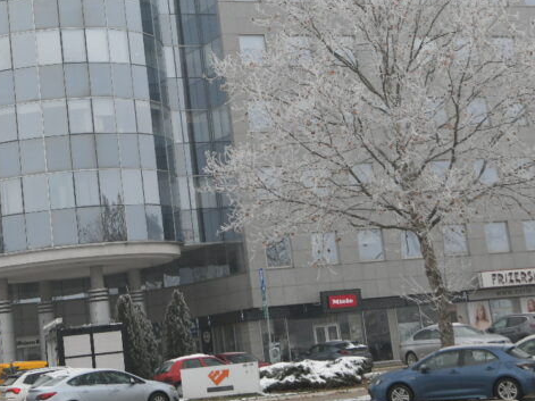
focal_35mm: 92
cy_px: 65
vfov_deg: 15.9
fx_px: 1422
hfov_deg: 21.2
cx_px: 153
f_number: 5.6
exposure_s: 1/800
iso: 500
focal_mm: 44
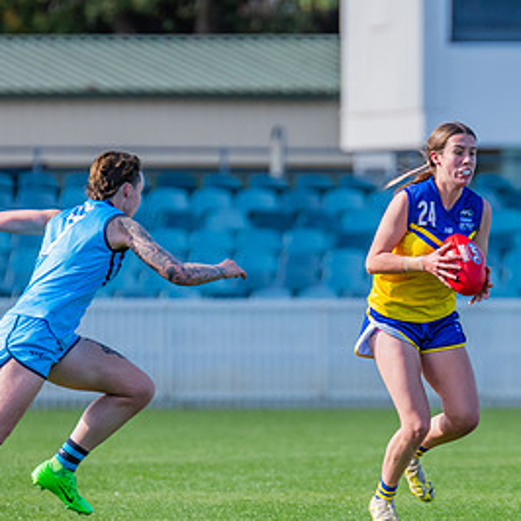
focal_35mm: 780
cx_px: 423
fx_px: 13282
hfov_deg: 2.2
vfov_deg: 2.2
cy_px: 314
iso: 800
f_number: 6.3
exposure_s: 1/1250
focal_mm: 420
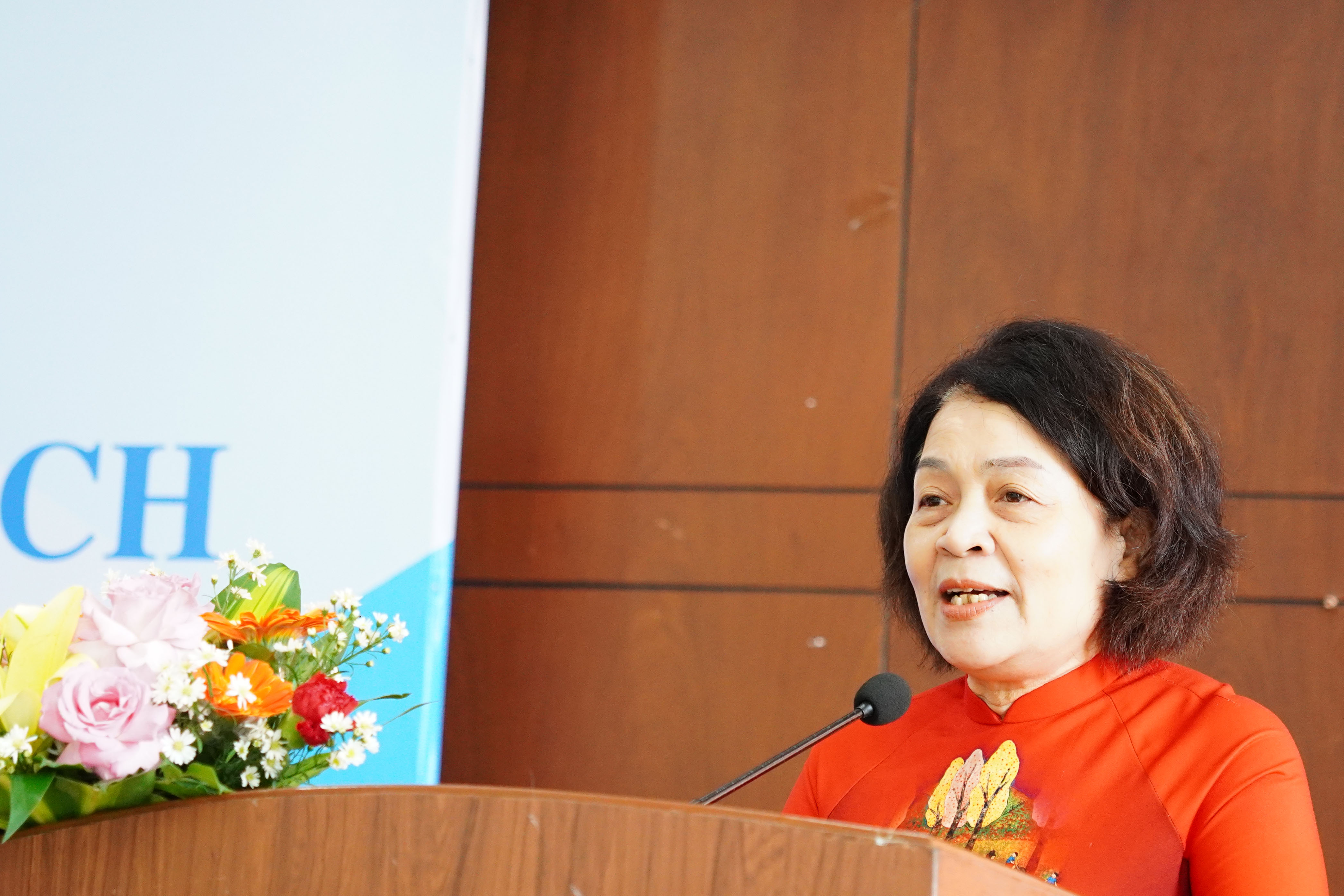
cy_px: 470
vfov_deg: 12.7
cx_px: 660
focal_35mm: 108
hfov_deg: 18.9
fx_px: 4032
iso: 1600
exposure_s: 1/125
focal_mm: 50
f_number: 2.8
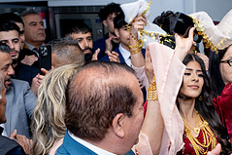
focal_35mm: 68
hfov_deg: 27.7
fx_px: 438
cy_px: 115
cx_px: 241
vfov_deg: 19.9
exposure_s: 1/160
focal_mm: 28
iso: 1000
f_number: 2.8
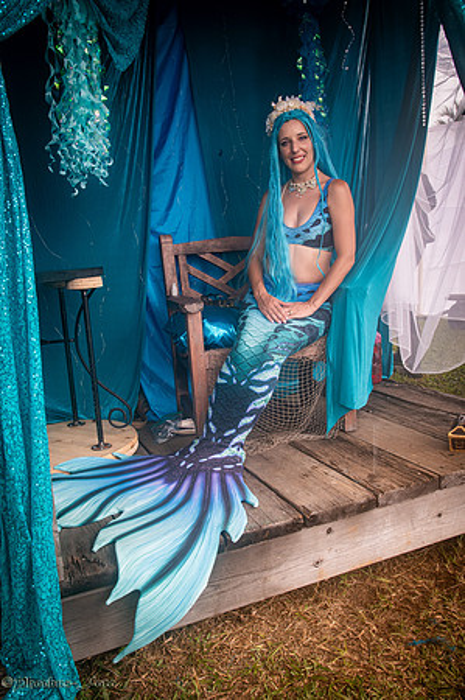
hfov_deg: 43.5
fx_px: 583
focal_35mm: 30
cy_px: 350
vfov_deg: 62.0
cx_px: 232
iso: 400
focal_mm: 30
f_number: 14
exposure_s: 1/80
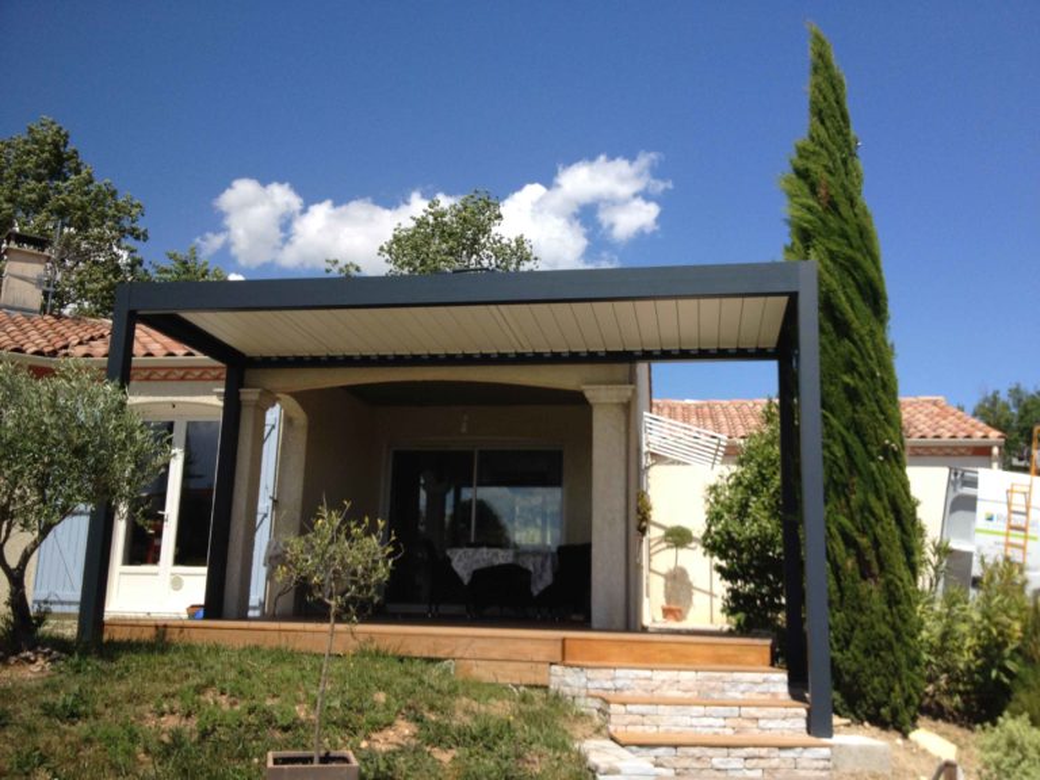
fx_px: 1052
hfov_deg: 52.6
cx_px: 520
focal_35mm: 35
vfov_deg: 40.7
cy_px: 390
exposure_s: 1/1314
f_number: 2.4
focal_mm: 4.28
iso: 50
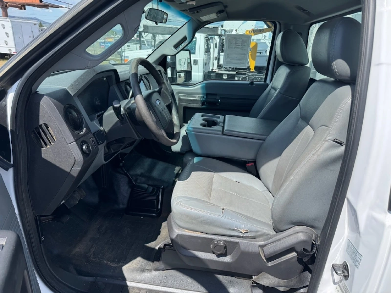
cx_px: 196
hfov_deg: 71.6
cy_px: 146
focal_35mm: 24
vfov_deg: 56.8
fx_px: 271
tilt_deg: -21.1
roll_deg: -4.2
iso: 80
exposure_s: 1/1560
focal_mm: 6.76
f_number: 1.78
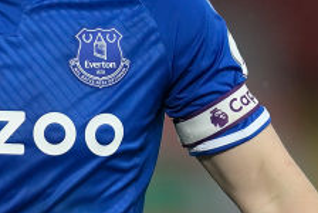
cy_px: 131
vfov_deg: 0.8
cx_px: 55
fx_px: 16151
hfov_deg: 1.1
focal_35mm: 1826
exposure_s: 1/1600
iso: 2000
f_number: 2.8
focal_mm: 400
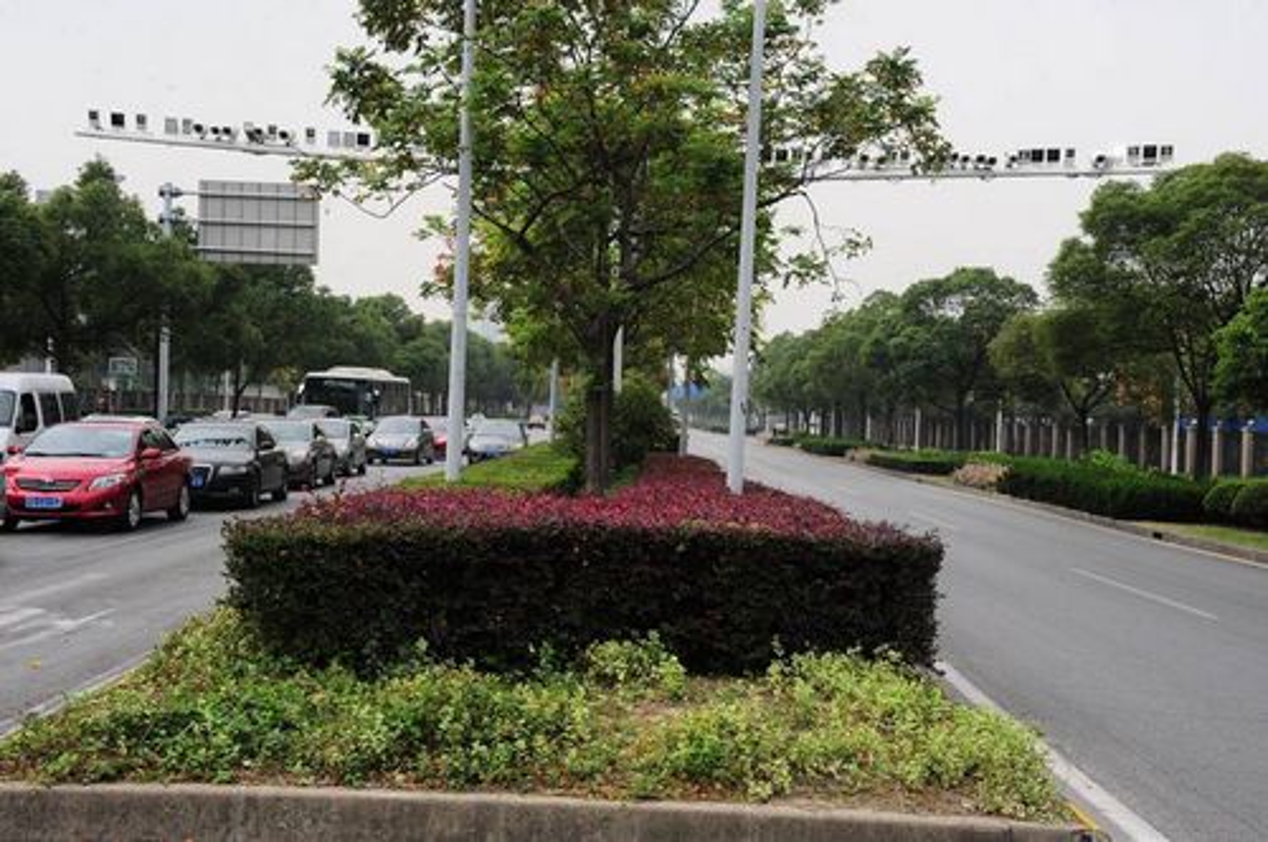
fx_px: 1829
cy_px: 421
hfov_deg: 38.2
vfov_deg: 25.9
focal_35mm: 52
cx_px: 634
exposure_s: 1/250
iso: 500
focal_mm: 52
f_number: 11
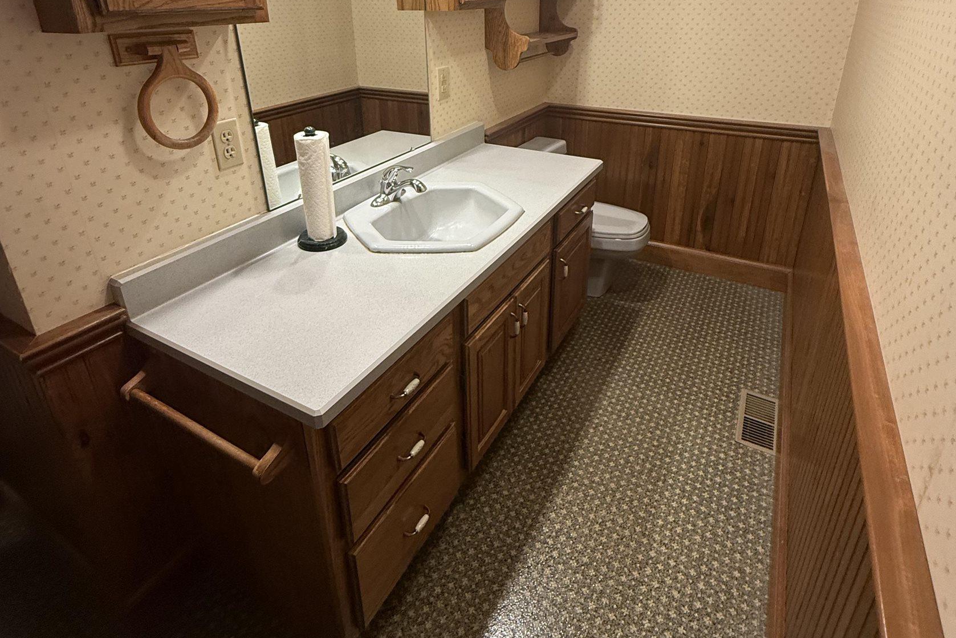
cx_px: 483
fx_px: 531
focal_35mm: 20
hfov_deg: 84.0
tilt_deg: -23.4
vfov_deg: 60.2
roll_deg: +0.9
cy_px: 203
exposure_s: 1/60
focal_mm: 2.22
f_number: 2.2
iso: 250
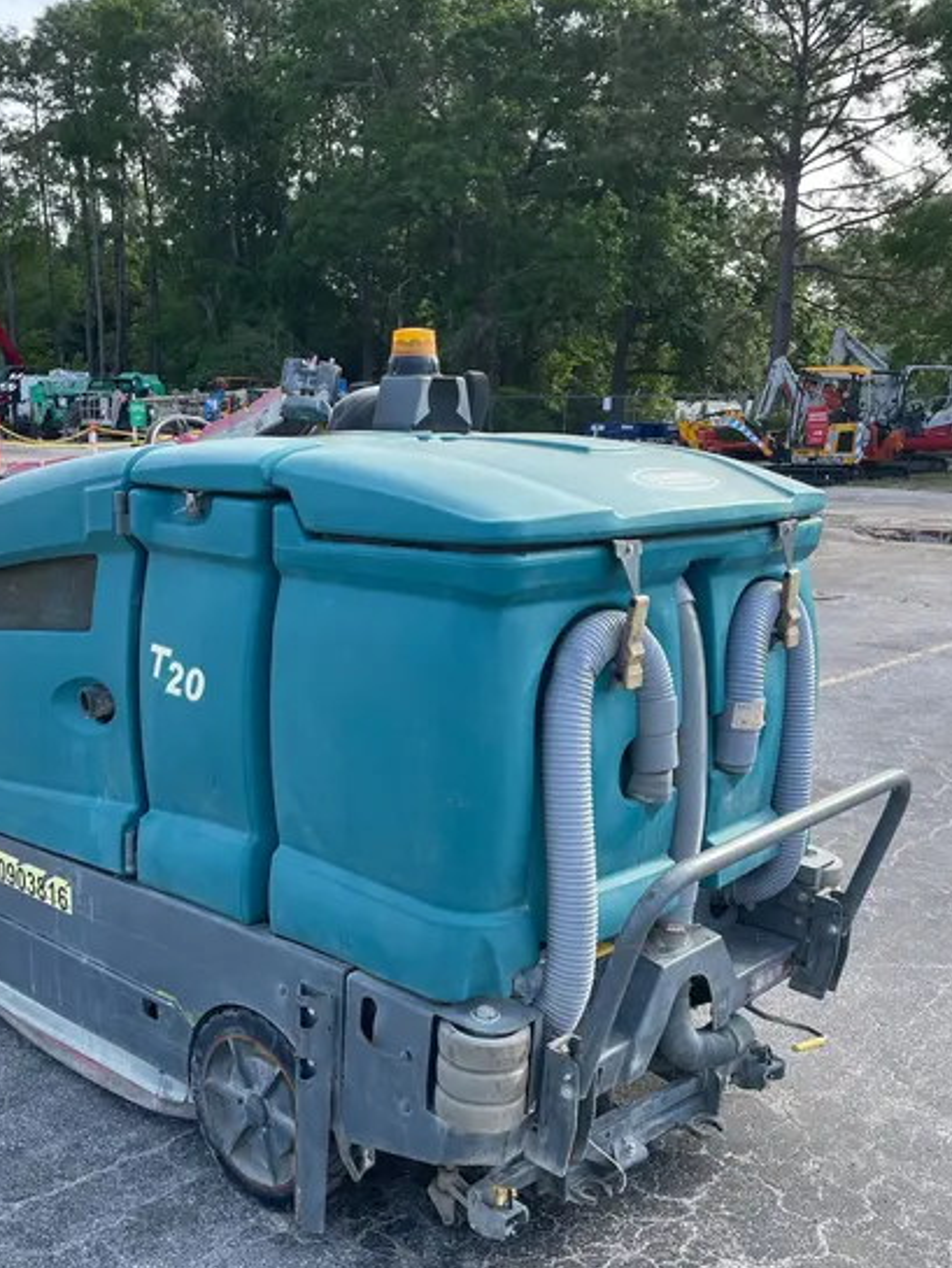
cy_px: 734
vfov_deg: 52.4
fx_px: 1283
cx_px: 379
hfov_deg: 40.5
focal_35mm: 35
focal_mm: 4.2
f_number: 1.6
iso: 32
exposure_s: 1/575
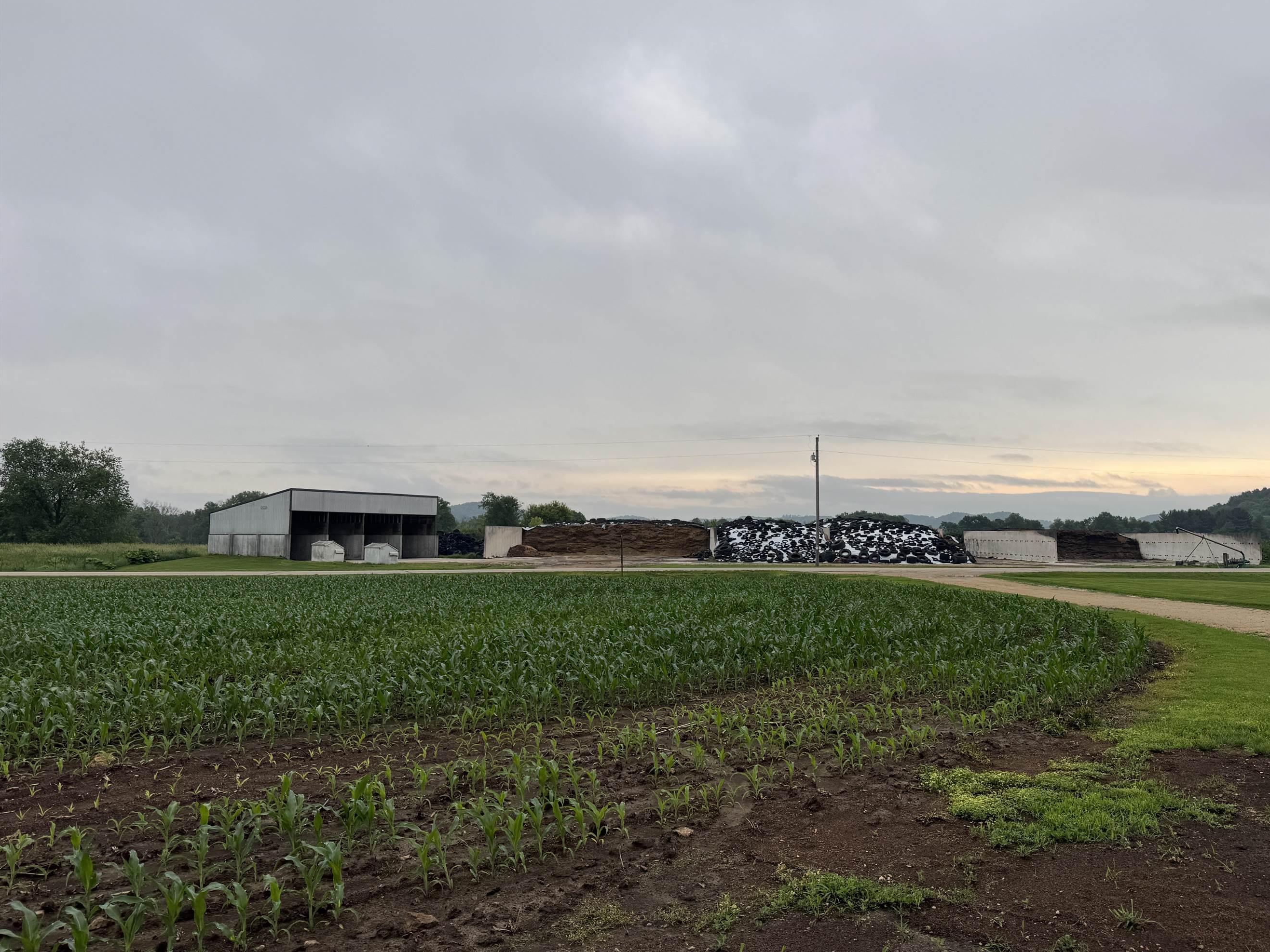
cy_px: 451
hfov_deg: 63.1
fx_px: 1027
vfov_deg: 49.7
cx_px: 740
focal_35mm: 28
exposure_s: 1/912
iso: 80
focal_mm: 6.76
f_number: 1.78
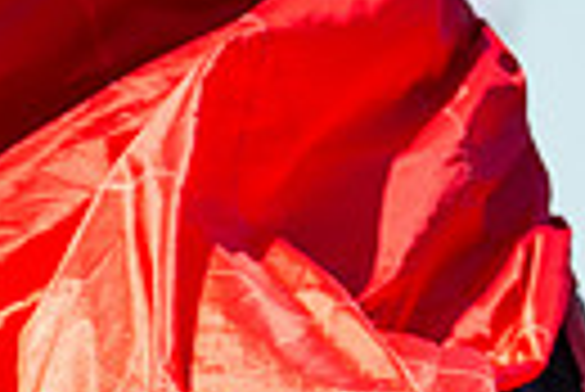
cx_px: 212
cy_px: 861
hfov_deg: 0.8
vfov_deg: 0.5
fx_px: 43403
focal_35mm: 2668
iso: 400
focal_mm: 600
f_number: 5
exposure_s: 1/1600
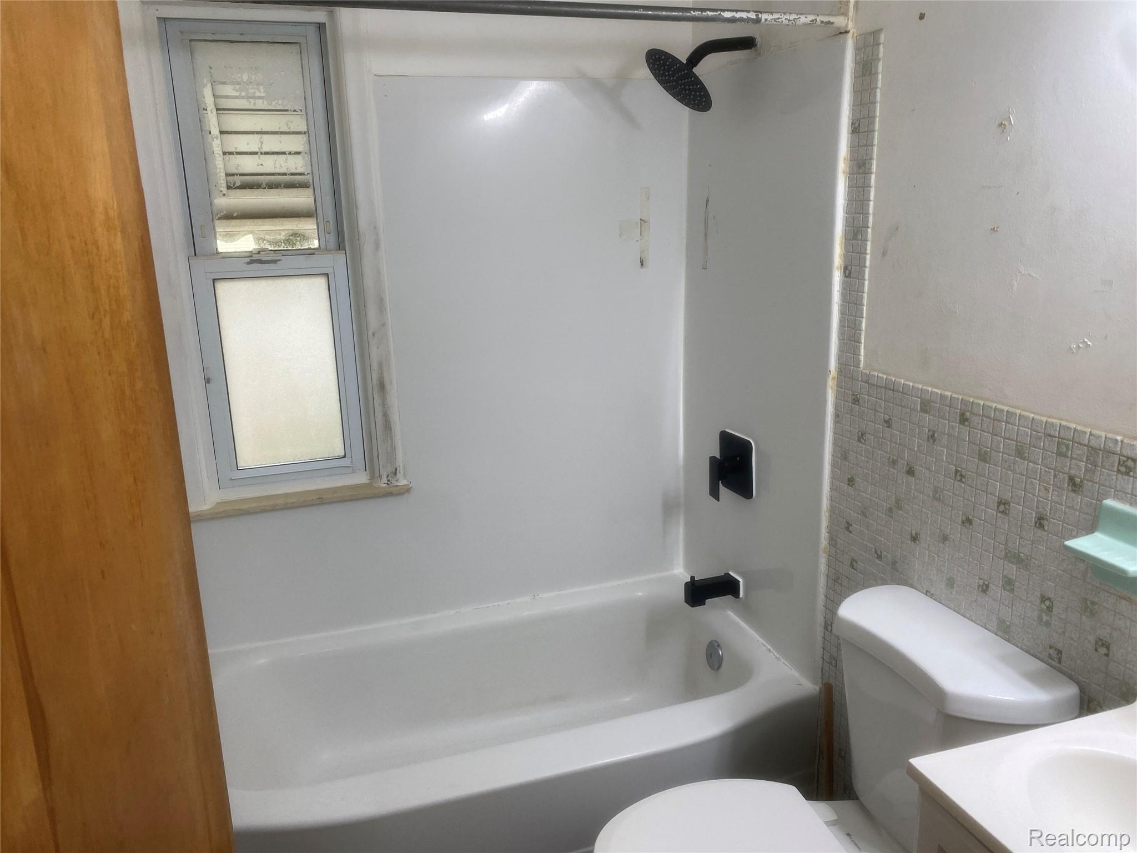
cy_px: 426
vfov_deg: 53.1
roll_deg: +1.6
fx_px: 854
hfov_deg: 67.3
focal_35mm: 26
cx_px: 568
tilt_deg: -14.5
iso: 100
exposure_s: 1/120
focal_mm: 4.25
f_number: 1.8
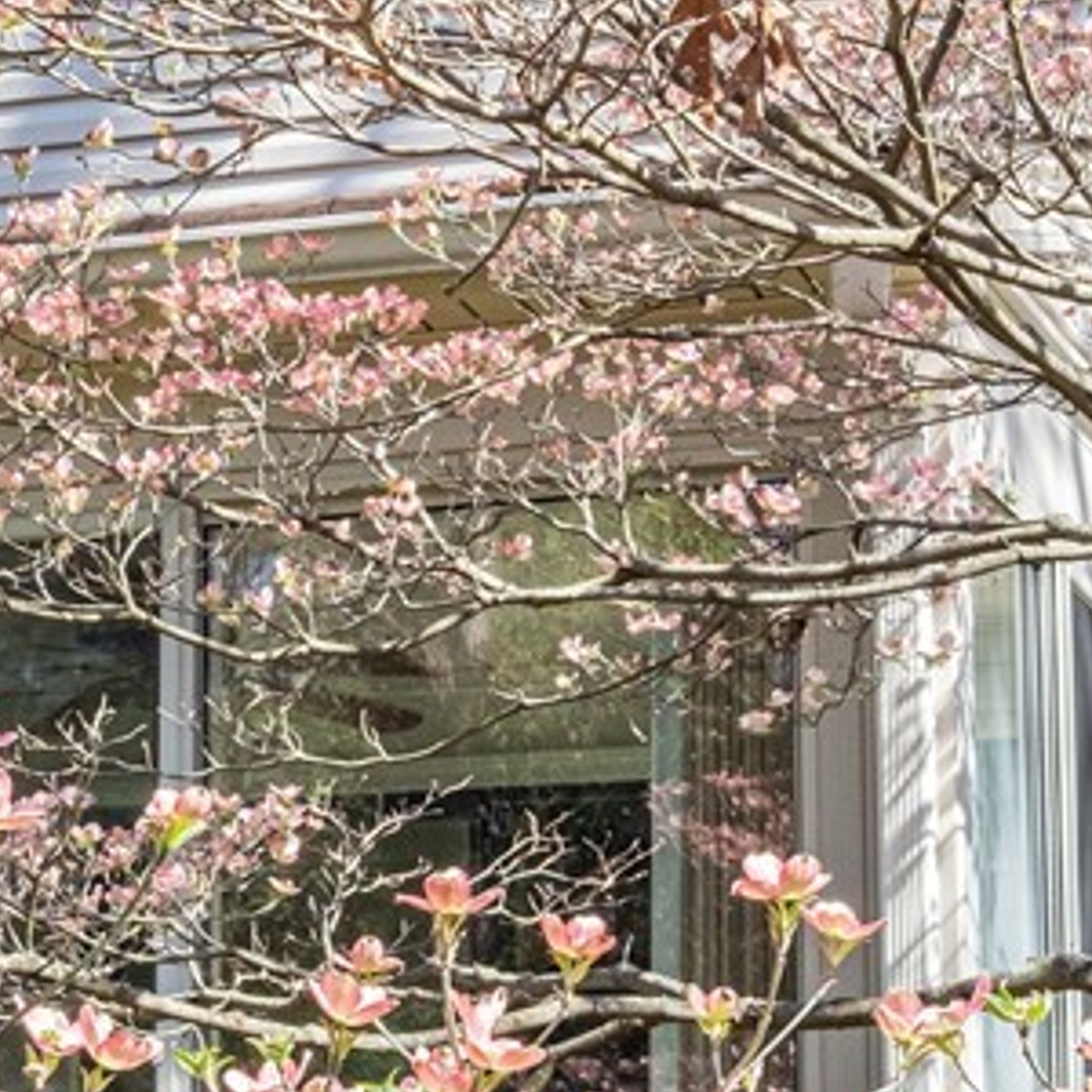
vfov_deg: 13.8
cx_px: -339
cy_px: 601
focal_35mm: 126
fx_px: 4497
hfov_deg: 13.3
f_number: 10
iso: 640
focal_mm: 27
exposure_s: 1/200
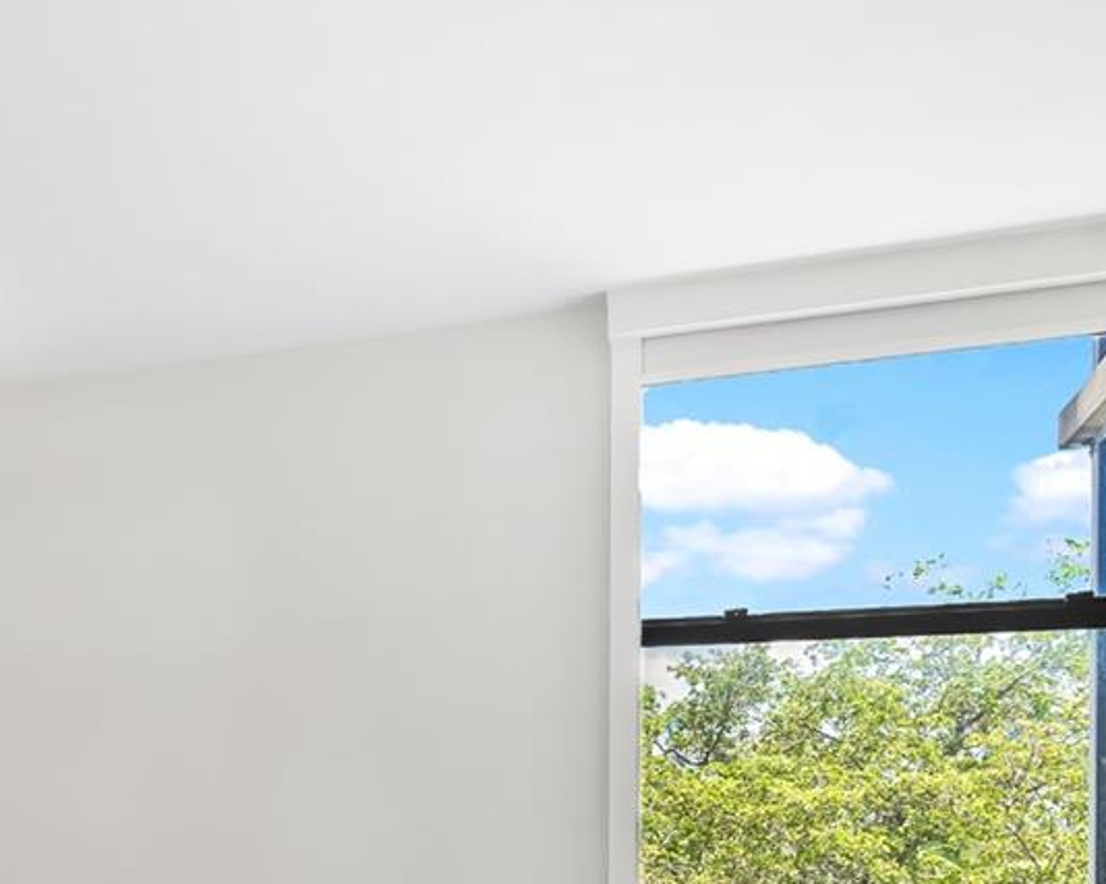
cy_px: 861
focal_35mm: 45
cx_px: -164
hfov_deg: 34.4
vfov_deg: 31.2
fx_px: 1473
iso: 100
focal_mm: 16
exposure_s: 1/1.25
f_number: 8
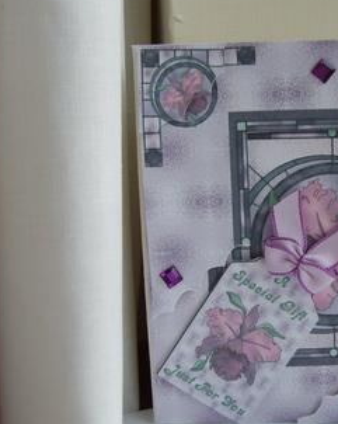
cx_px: 309
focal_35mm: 51
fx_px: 639
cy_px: 216
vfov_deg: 36.7
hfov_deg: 28.4
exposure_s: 1/180
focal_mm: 5.8
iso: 50
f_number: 2.8
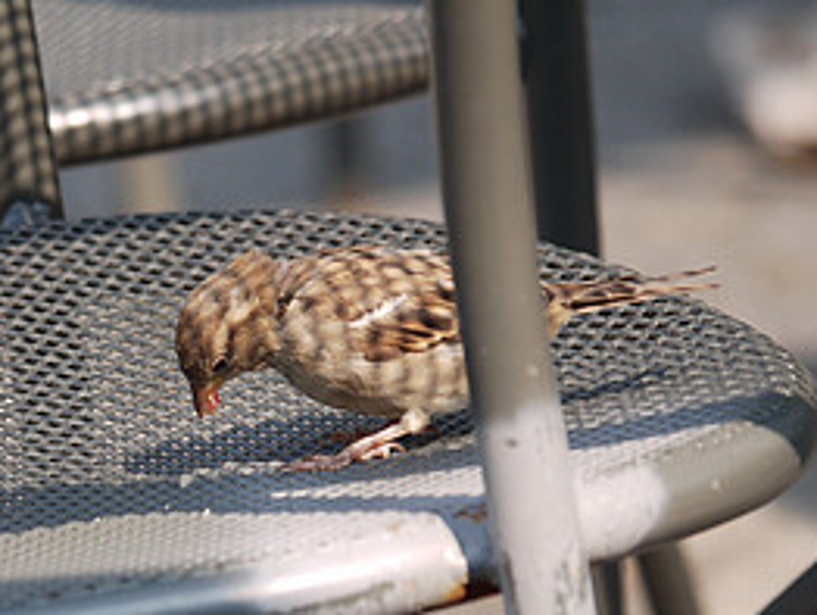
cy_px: 398
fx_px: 13276
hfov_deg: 3.5
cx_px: 293
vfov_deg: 2.7
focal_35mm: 562
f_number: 4.5
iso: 100
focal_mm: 127
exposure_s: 1/250
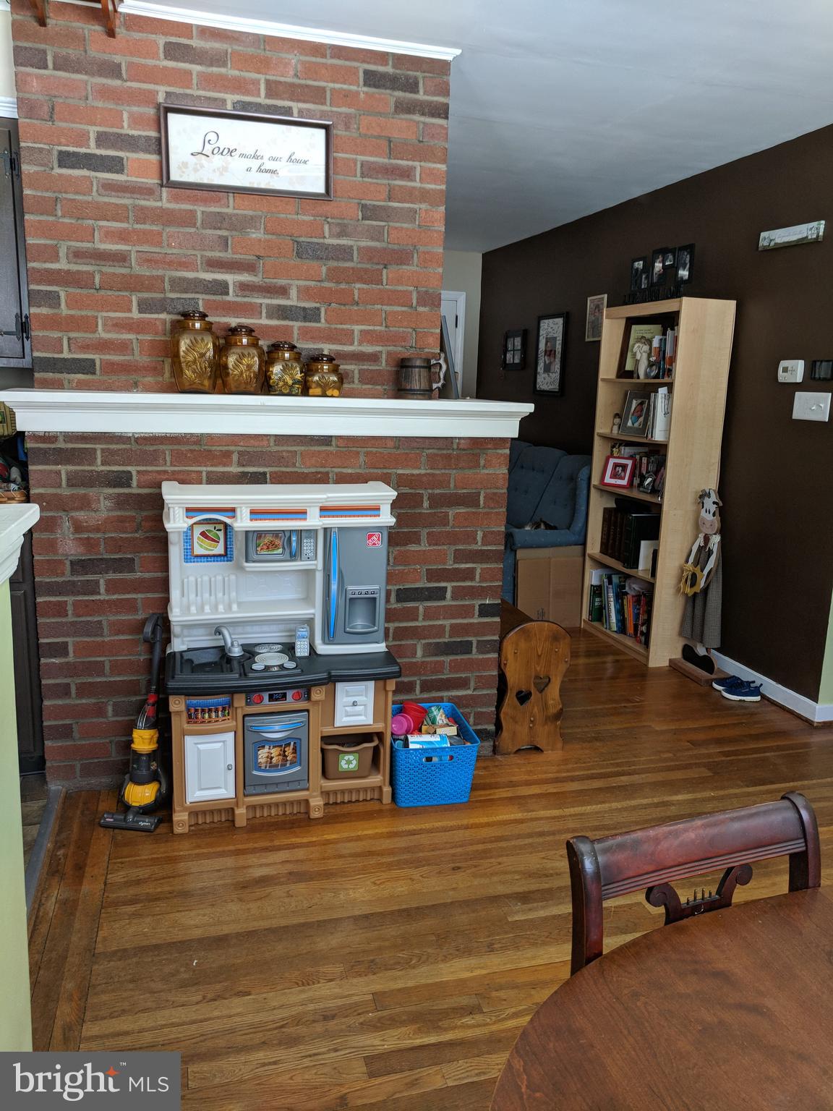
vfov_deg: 67.3
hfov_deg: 53.1
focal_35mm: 26
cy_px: 556
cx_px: 416
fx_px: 834
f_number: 2
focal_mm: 4.67
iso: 237
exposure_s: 1/120
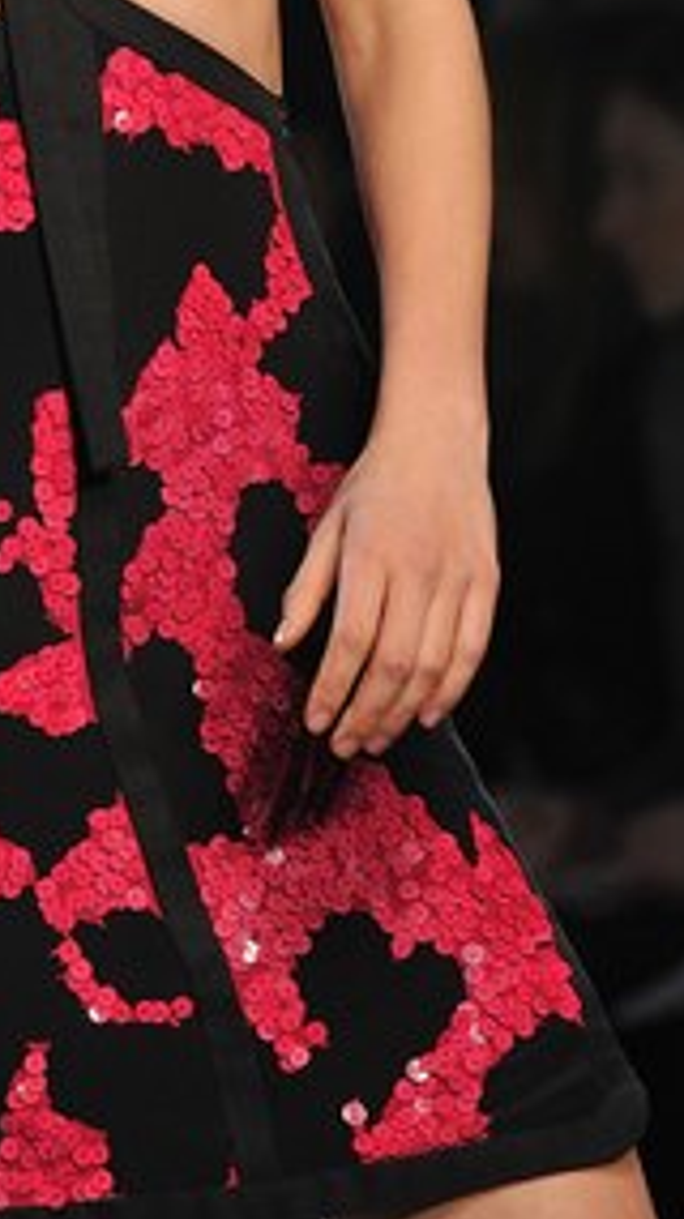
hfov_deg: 3.7
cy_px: 86
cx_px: 9
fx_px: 10688
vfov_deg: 6.5
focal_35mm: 331
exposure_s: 1/800
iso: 1600
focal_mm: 150
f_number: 4
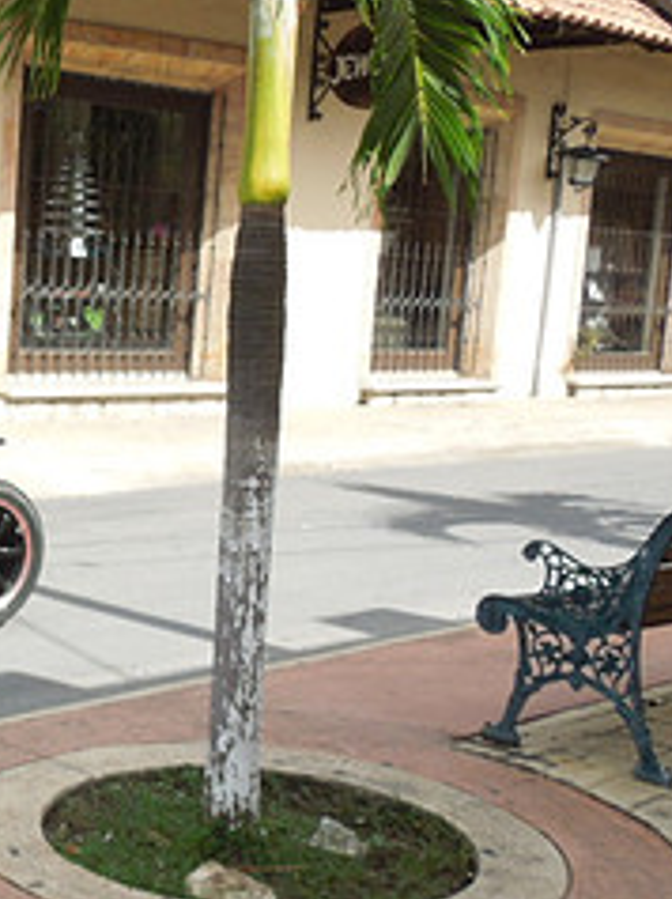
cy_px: 485
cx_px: -53
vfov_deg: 31.7
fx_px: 1582
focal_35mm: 61
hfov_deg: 22.7
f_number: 3.3
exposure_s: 1/640
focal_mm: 4.5
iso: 100
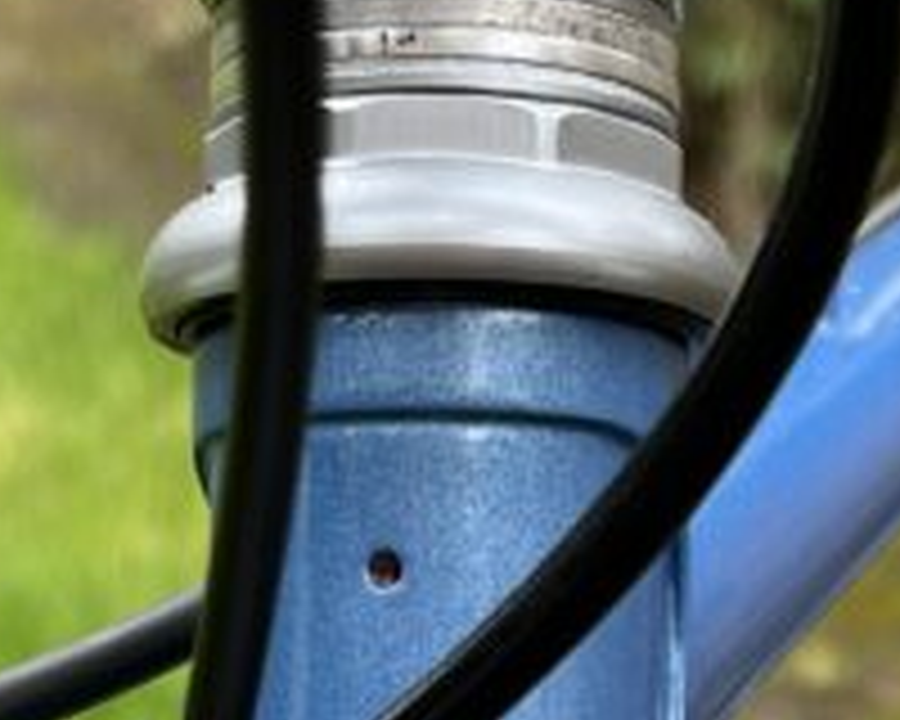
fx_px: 3463
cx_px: 504
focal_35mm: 130
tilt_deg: -25.6
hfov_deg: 14.8
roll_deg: -2.1
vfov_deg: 10.8
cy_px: 1444
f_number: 1.6
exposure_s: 1/167
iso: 40
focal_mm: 5.1
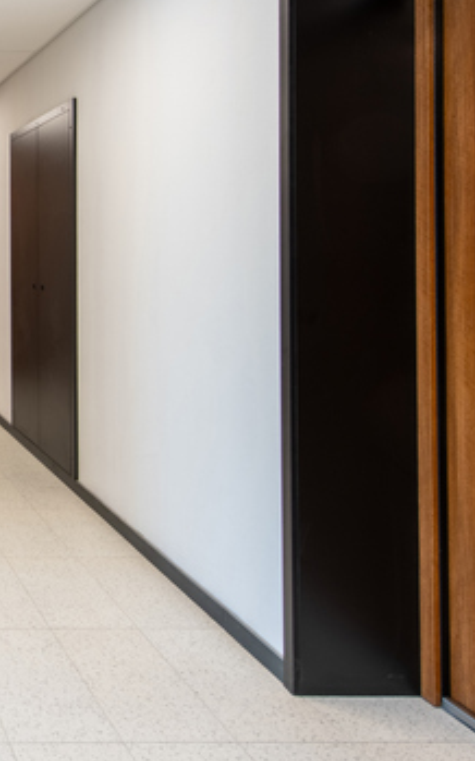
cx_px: -174
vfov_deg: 53.6
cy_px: 302
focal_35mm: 36
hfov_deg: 27.9
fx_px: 746
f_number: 8
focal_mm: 17
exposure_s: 1/6
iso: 64
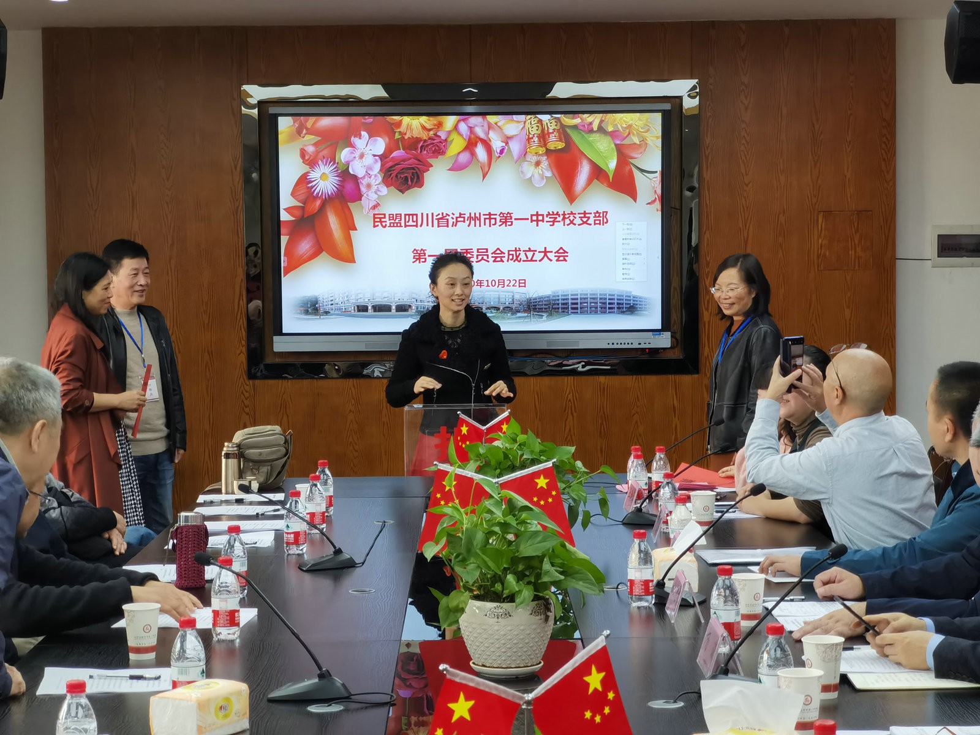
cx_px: 490
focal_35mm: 81
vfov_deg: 18.2
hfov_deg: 24.1
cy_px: 368
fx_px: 2293
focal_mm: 7.48
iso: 160
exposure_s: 1/100
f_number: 2.4
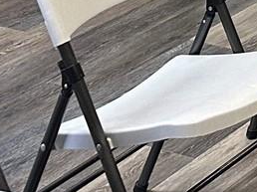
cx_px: 638
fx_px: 1105
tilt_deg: -4.9
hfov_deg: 11.0
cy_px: -363
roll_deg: -2.2
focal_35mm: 149
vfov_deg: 8.5
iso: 160
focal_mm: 6.86
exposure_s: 1/60
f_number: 1.78
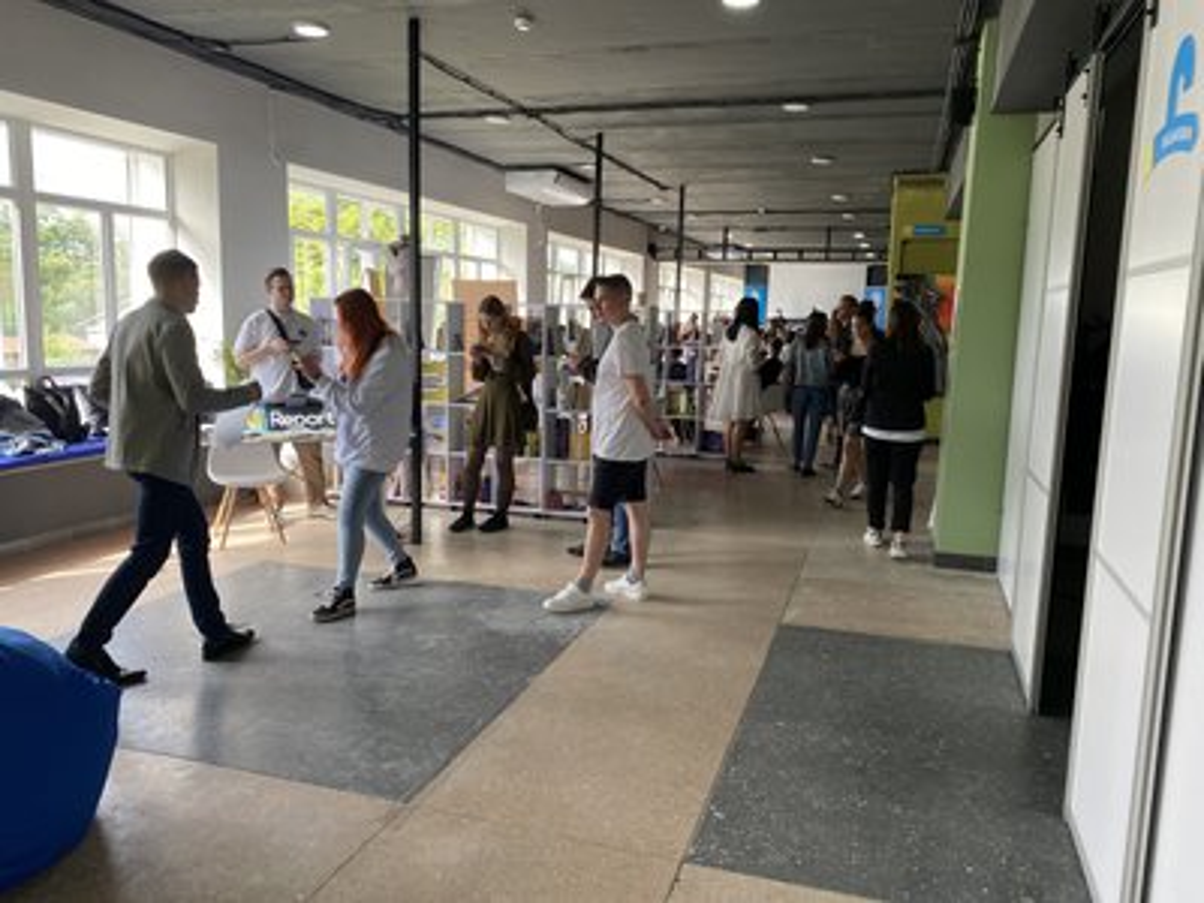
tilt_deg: -8.9
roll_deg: -1.3
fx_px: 904
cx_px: 602
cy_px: 452
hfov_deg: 67.3
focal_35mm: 26
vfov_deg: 53.1
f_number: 1.8
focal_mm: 4.25
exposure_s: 1/121
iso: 50
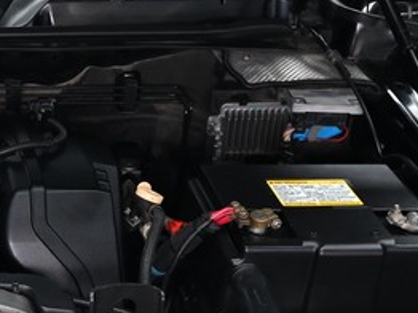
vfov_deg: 15.1
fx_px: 1170
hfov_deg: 19.0
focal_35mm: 97
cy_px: 238
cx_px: -93
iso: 1600
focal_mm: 24
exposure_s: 1/125
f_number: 6.7
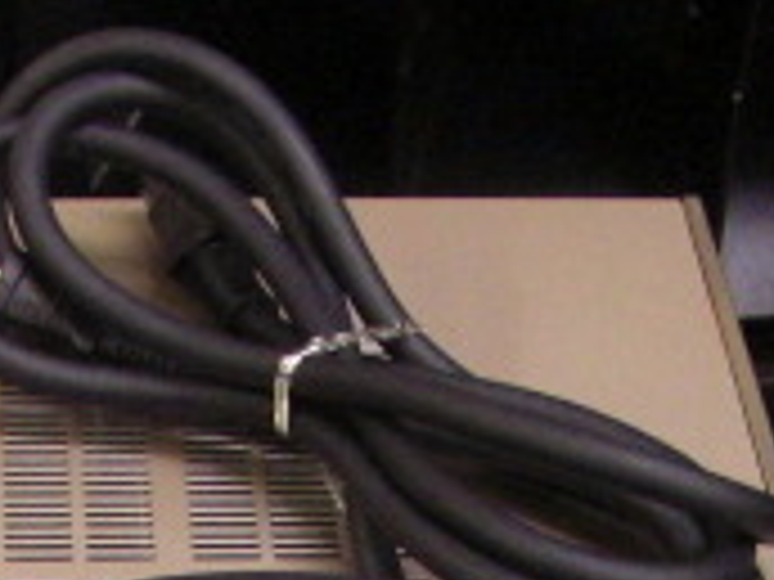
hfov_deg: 13.7
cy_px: 1039
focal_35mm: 141
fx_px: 3153
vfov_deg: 10.0
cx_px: -108
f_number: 3.4
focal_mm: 6.3
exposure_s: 1/40
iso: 400
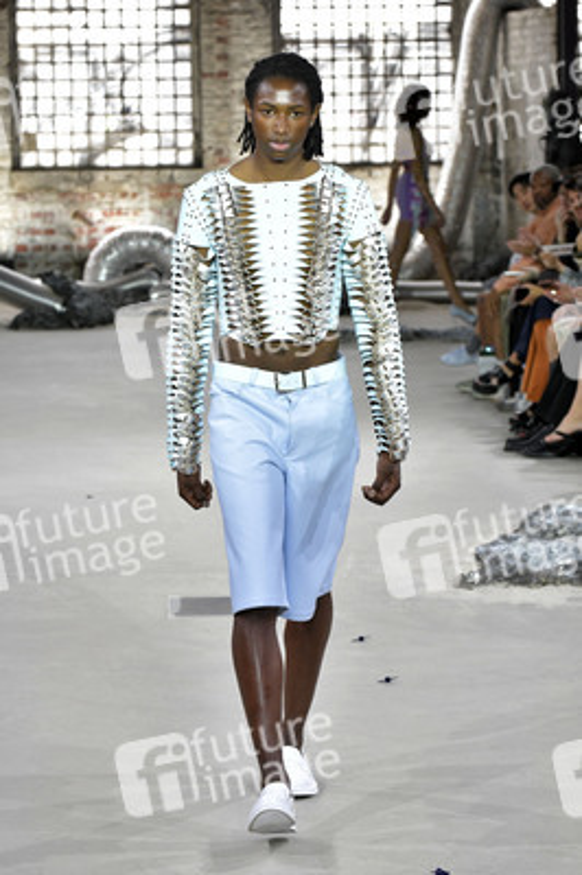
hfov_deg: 10.9
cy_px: 438
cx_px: 291
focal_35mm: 126
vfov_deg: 16.3
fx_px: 3061
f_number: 6.3
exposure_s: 1/320
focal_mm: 105
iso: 2500
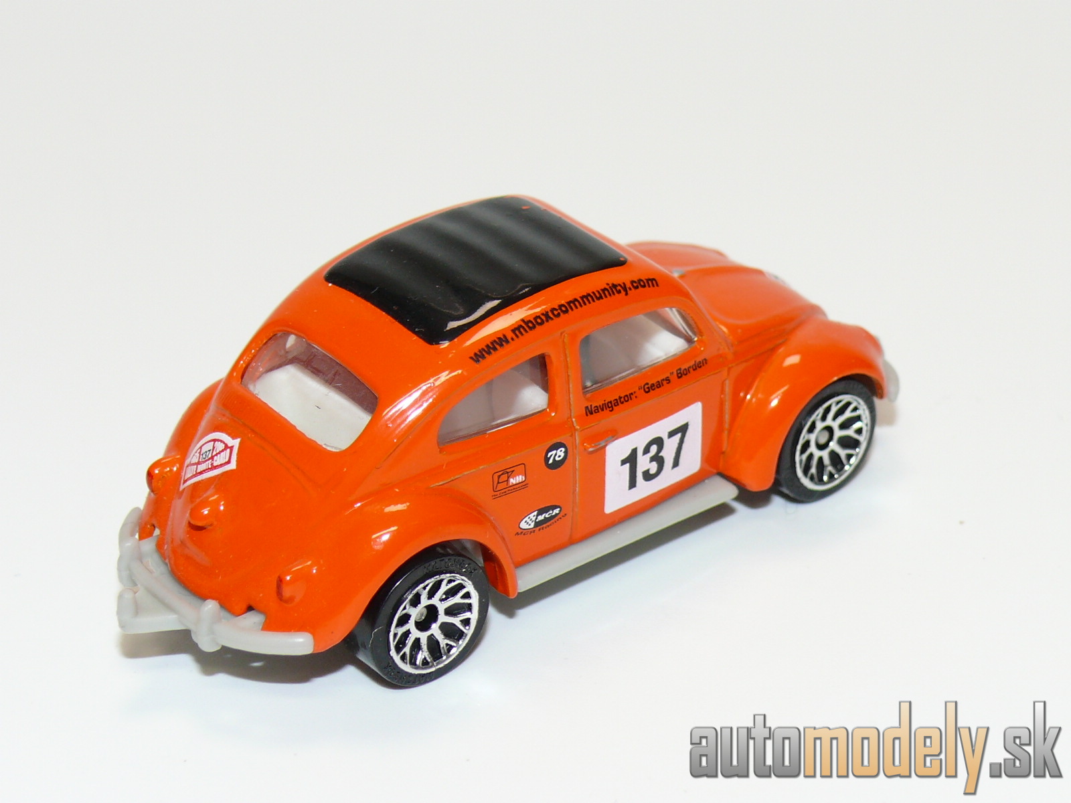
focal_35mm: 93
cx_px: 536
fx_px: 2877
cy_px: 402
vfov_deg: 15.9
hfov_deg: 21.1
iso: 100
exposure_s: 1/30
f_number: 4
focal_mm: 12.7
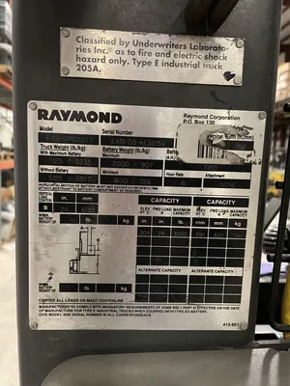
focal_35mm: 26
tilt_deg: -7.3
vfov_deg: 67.3
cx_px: 145
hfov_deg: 53.1
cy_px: 193
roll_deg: -2.3
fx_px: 290
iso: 500
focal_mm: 4.2
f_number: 1.6
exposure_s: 1/30
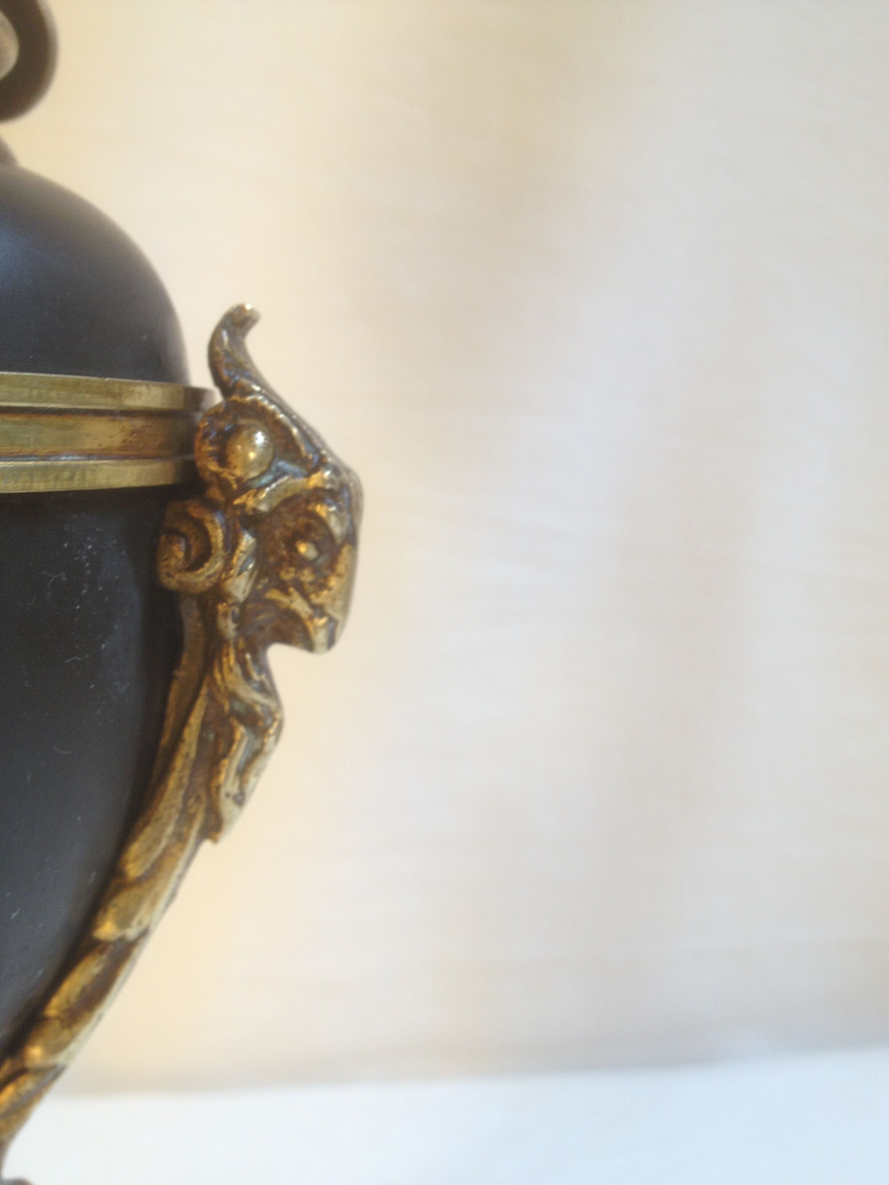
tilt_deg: -6.3
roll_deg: +1.8
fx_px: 1198
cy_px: 592
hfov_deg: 40.7
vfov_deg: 52.6
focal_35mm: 35
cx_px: 444
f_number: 2.4
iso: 50
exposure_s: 1/20
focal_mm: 4.28
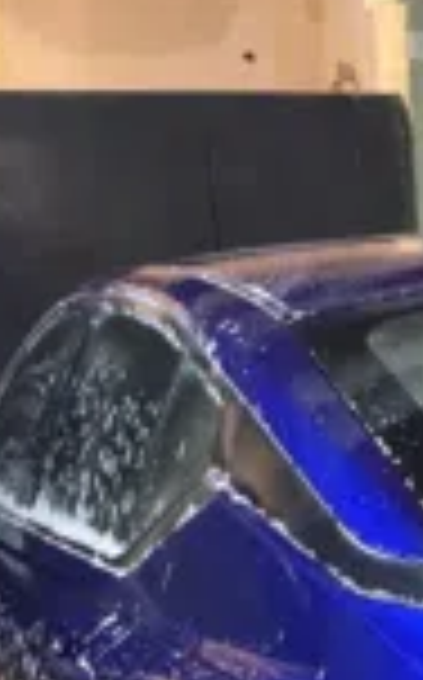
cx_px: 536
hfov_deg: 16.9
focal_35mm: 73
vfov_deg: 27.2
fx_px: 1350
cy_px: 617
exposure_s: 1/31
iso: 640
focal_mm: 4.25
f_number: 1.8
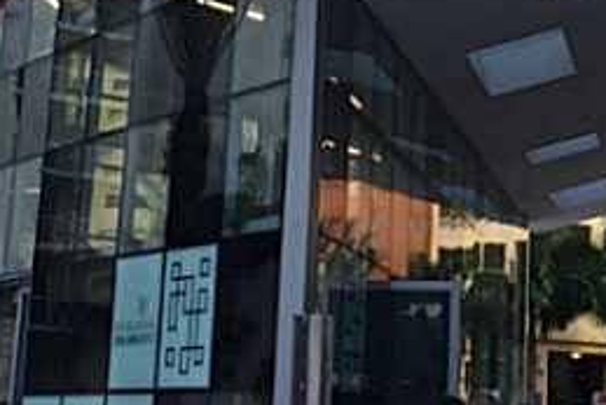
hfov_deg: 21.7
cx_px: 466
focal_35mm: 93
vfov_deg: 14.6
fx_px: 1566
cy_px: 68
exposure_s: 1/130
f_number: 2.2
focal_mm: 4.15
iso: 32
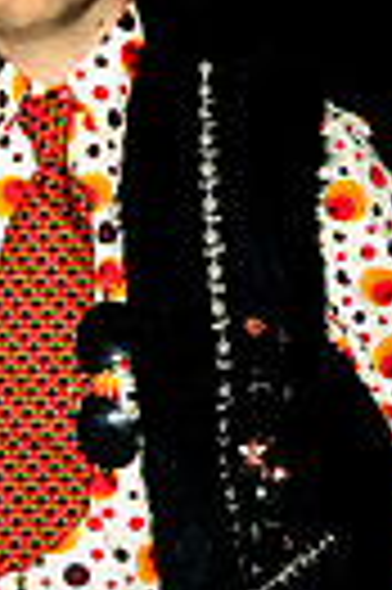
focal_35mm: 221
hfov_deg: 5.7
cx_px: -825
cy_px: 455
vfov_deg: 9.3
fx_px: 3619
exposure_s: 1/250
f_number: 16
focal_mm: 50
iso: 200
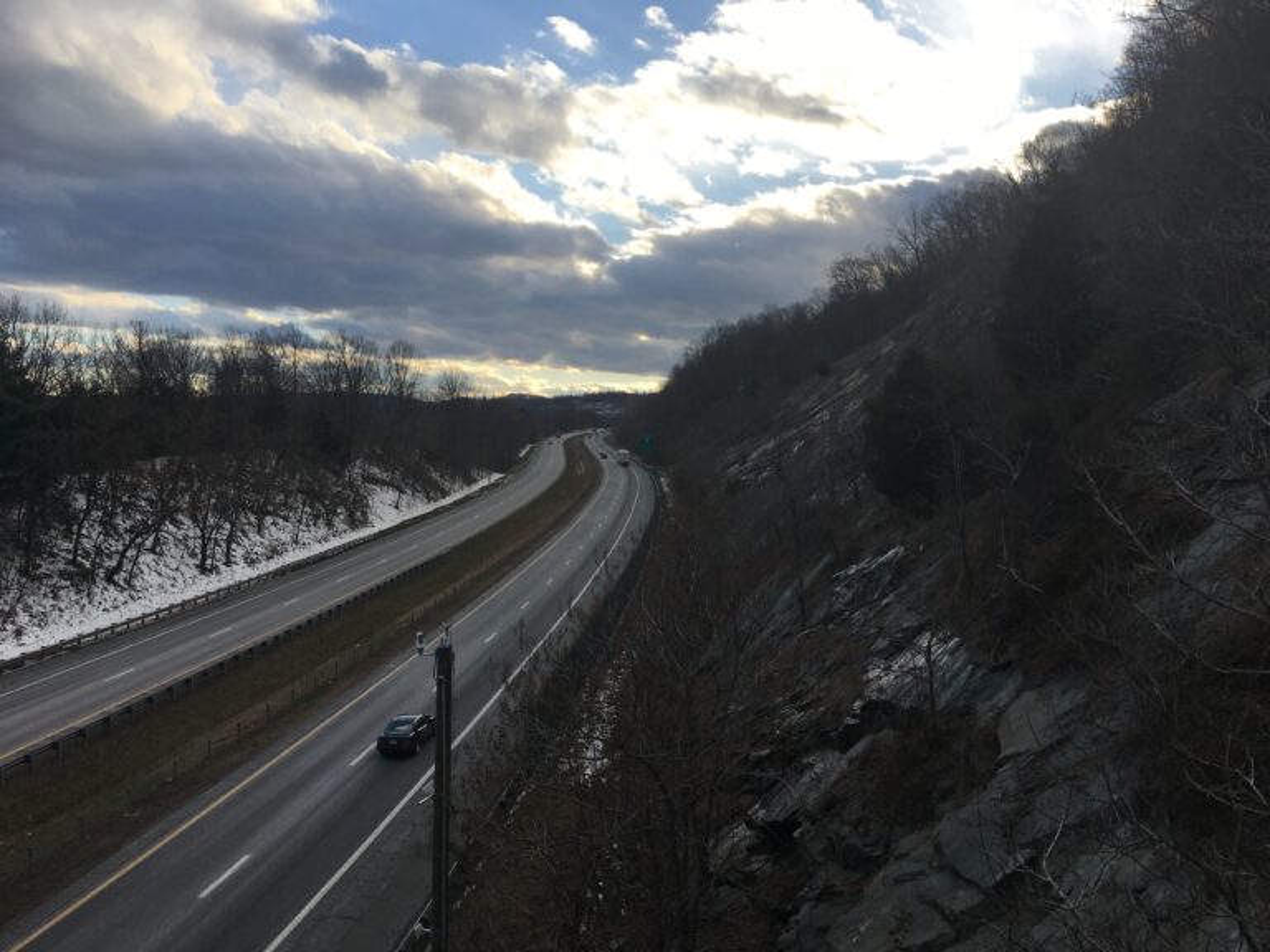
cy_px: 476
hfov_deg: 61.7
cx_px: 635
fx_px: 1064
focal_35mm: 29
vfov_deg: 48.2
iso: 25
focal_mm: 4.15
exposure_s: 1/1054
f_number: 2.2
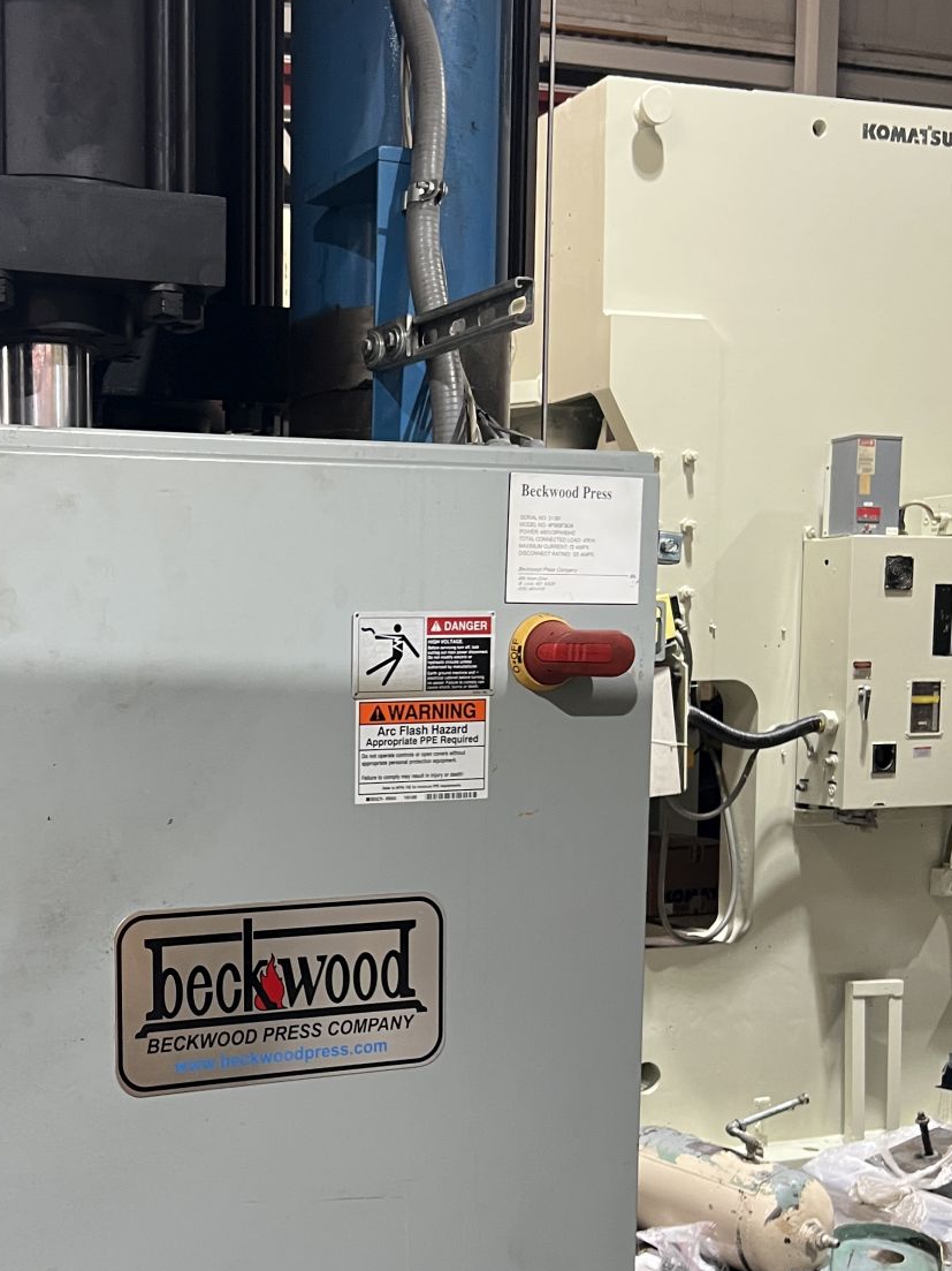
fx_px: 1614
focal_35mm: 44
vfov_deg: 42.6
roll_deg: +0.7
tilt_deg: -6.5
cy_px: 812
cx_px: 152
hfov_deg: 31.8
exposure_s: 1/60
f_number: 1.5
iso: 200
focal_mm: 5.7
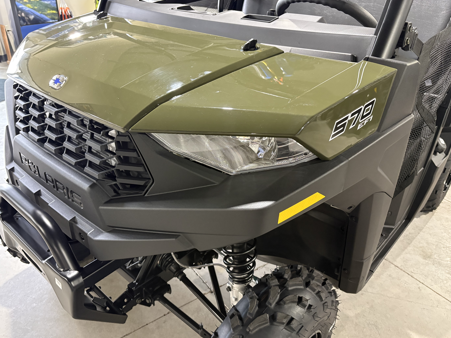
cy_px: 174
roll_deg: -2.8
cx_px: 219
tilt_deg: -29.5
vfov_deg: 51.3
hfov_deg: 65.3
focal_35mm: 27
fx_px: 352
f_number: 1.6
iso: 500
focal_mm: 5.96
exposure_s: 1/60
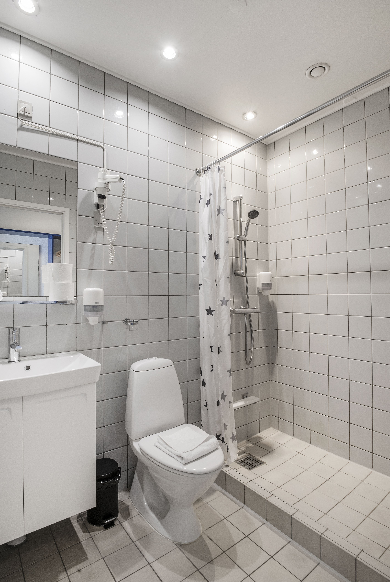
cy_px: 291
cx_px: 195
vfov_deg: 93.2
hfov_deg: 70.6
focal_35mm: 17
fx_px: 275
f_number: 10
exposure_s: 1.3
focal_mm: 17
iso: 200
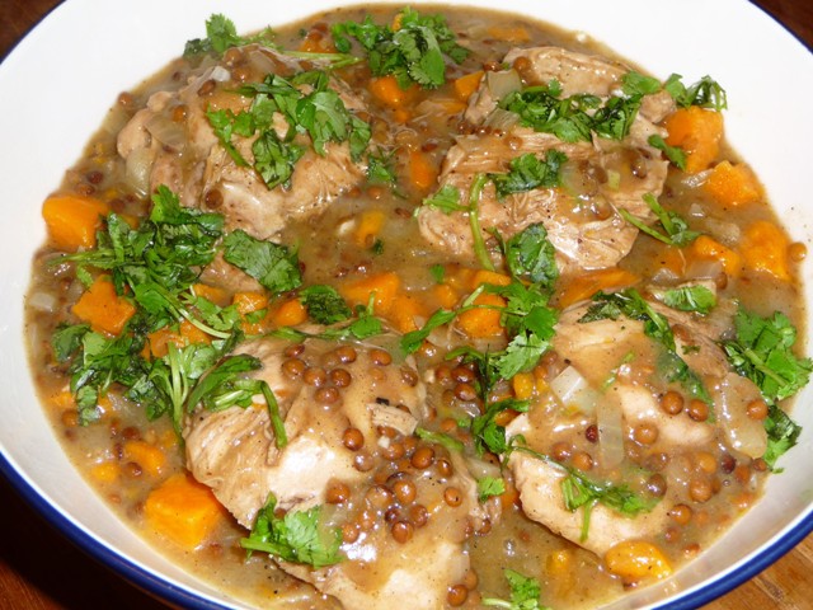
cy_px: 305
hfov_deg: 38.2
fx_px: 1174
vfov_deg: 29.1
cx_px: 406
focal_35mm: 50
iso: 100
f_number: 4.2
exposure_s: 1/30
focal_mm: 8.5
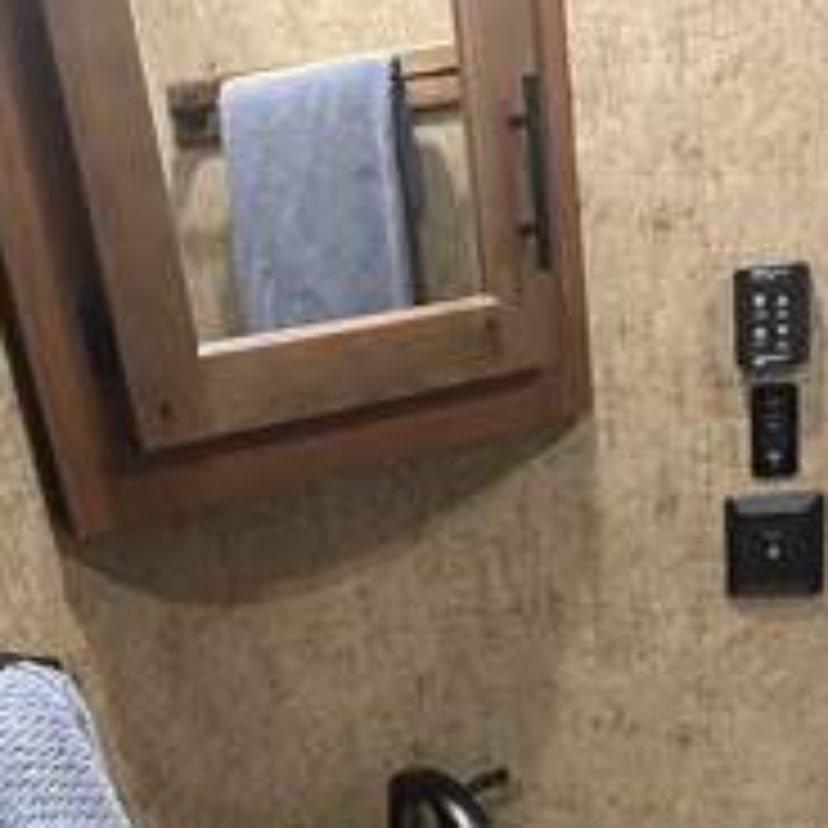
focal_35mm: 46
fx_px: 1245
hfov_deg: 36.6
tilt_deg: -25.0
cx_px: 513
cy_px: 747
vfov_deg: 34.7
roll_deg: +5.4
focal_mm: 6.86
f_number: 1.78
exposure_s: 1/52
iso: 1000
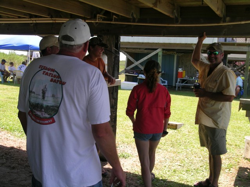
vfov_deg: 31.5
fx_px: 332
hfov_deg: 41.2
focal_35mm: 46
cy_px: 94
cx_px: 125
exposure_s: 1/116
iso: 50
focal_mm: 9.5
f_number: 5.9
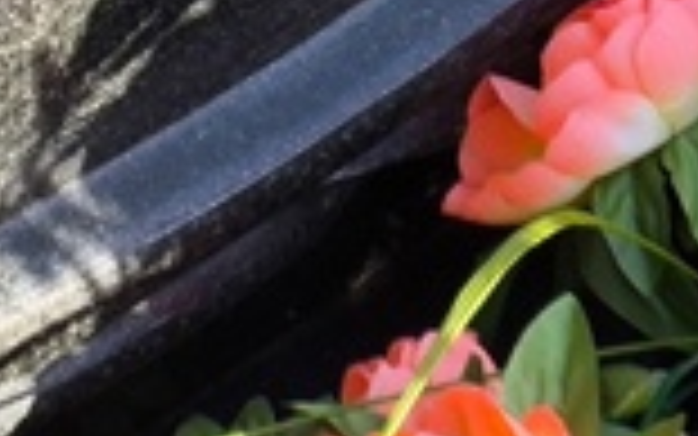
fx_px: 5214
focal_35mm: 274
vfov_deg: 4.7
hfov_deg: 7.6
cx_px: 133
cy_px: -512
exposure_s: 1/324
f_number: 1.7
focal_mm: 4.71
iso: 50
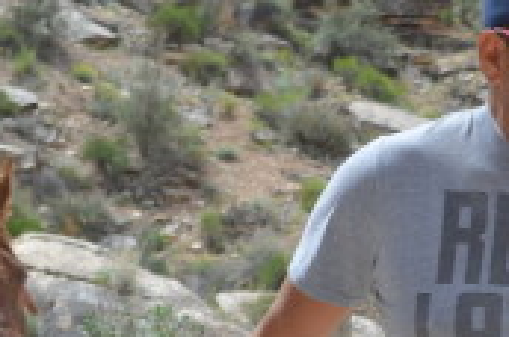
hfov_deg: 10.1
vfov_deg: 6.8
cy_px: 207
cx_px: 633
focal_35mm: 201
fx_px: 2837
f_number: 7.1
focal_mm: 46
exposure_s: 1/200
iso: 100
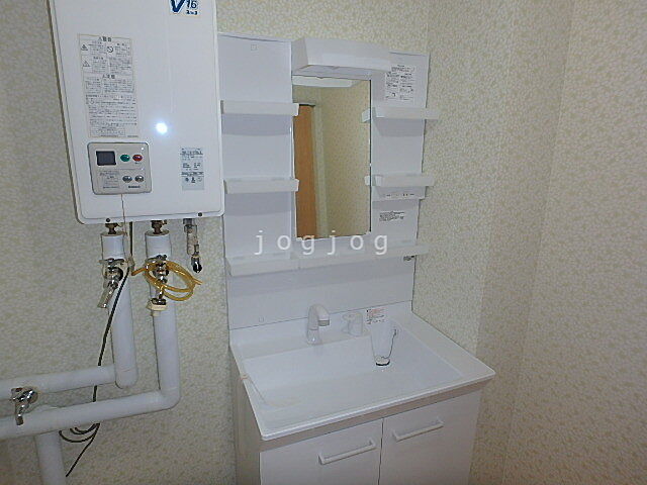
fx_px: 393
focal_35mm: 21
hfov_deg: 79.0
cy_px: 242
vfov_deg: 63.4
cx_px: 324
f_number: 3.5
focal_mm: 3.7
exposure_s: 1/30
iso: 125
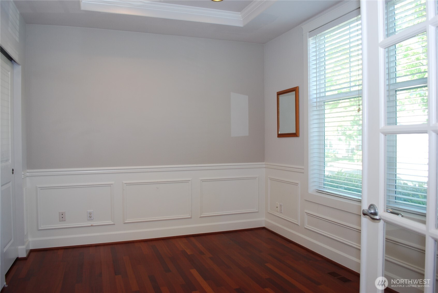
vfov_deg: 48.0
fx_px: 329
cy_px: 146
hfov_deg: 67.3
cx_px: 219
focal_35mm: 27
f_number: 3.5
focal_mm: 18
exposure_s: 1/50
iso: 200
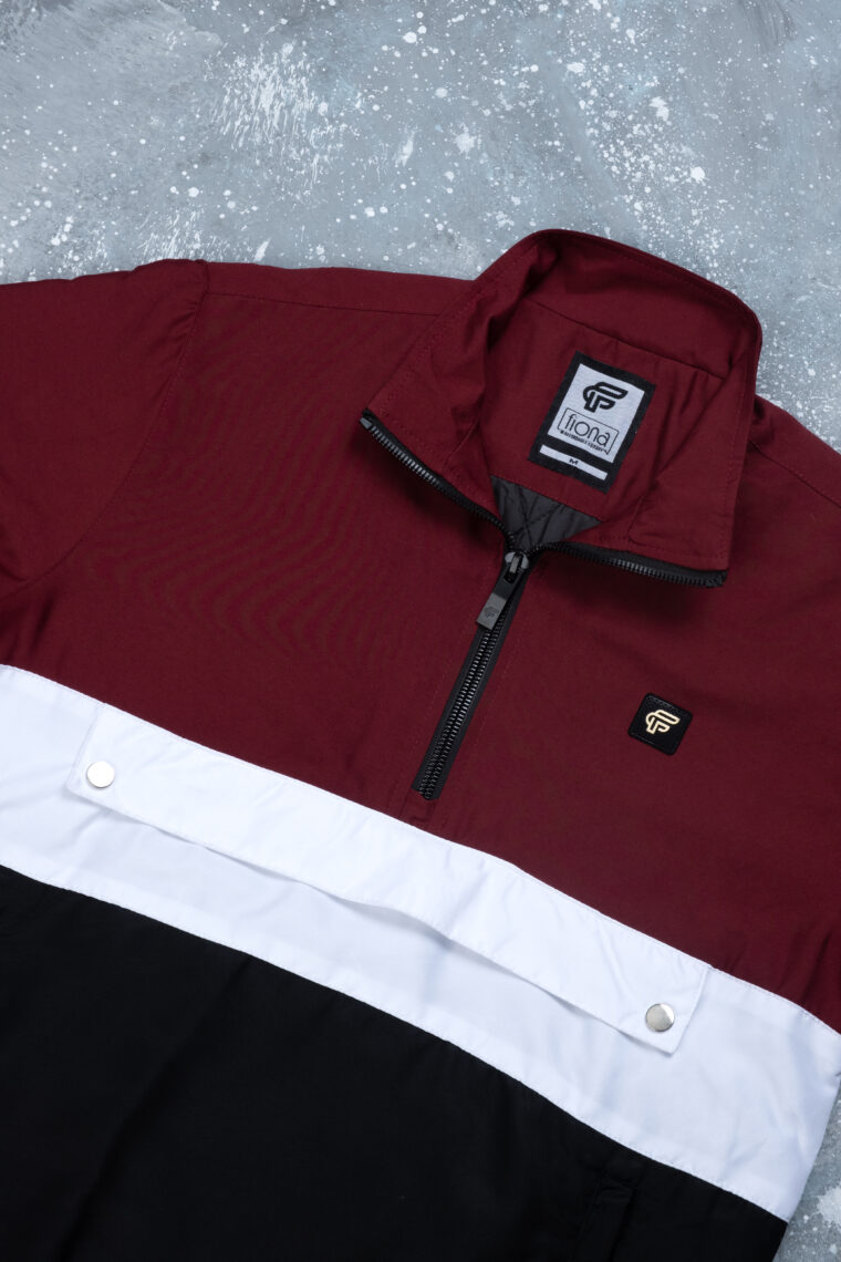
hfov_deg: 20.3
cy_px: 631
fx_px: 2348
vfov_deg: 30.1
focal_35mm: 67
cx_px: 420
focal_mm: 44.4
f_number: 11
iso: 400
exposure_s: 1/100
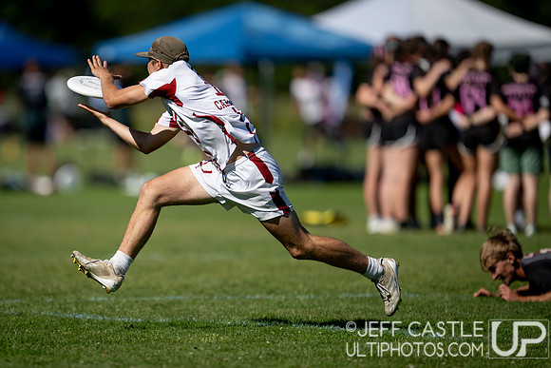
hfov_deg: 4.0
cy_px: 191
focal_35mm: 520
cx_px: 193
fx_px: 7965
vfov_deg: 2.6
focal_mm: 400
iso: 64
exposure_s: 1/2500
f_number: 2.8
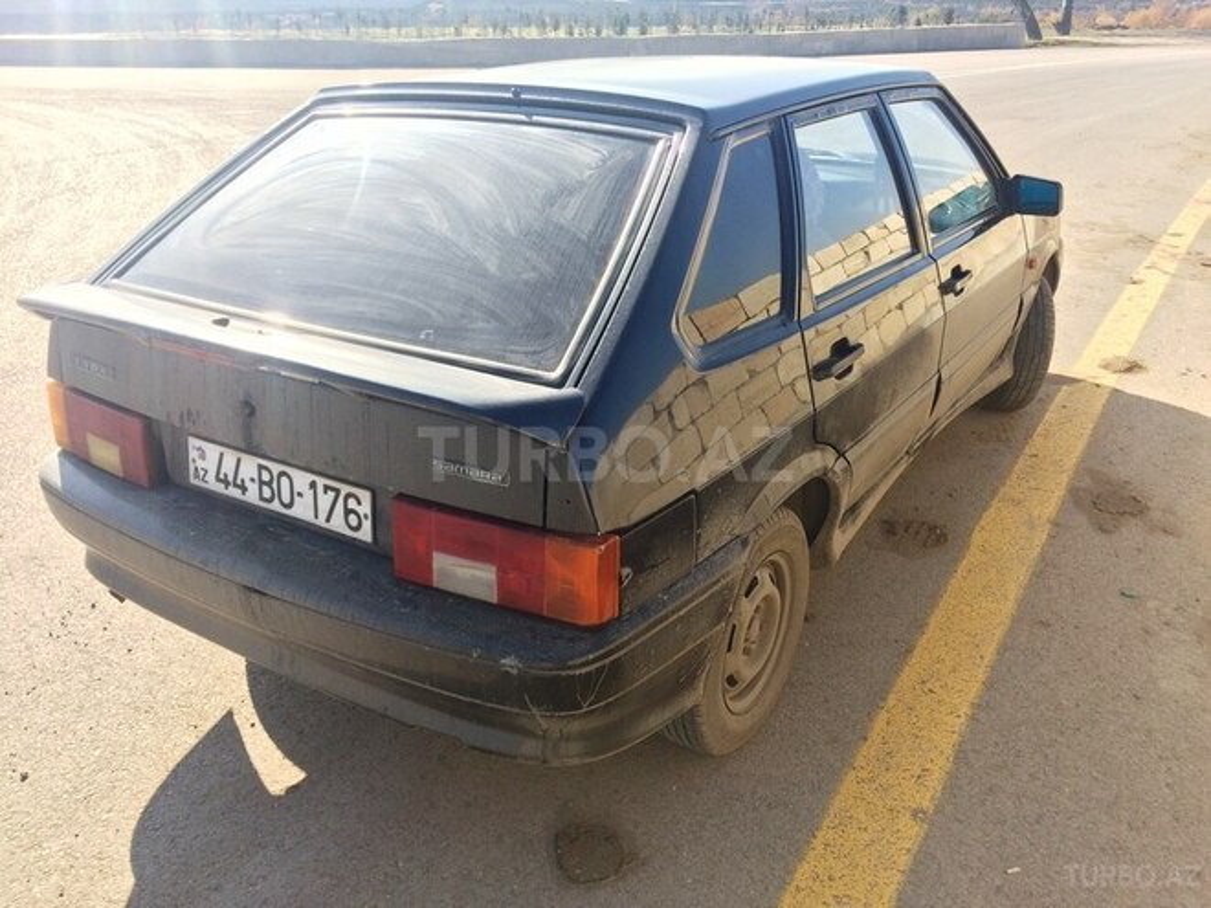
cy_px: 454
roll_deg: -0.5
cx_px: 606
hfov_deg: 61.7
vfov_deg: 48.2
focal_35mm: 29
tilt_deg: -23.2
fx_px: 1015
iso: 32
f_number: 2.2
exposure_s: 1/873
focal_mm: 4.15
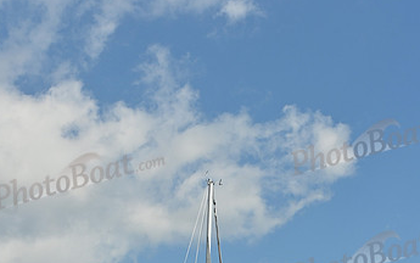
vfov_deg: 10.7
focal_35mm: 120
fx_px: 1374
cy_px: 337
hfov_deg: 17.4
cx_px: 228
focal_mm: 70
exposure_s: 1/1600
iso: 320
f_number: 9
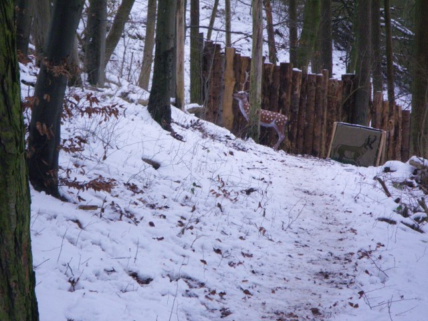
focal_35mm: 140
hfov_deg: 14.1
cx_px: 214
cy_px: 160
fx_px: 1731
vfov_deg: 10.6
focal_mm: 25
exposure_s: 1/250
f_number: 5.5
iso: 320
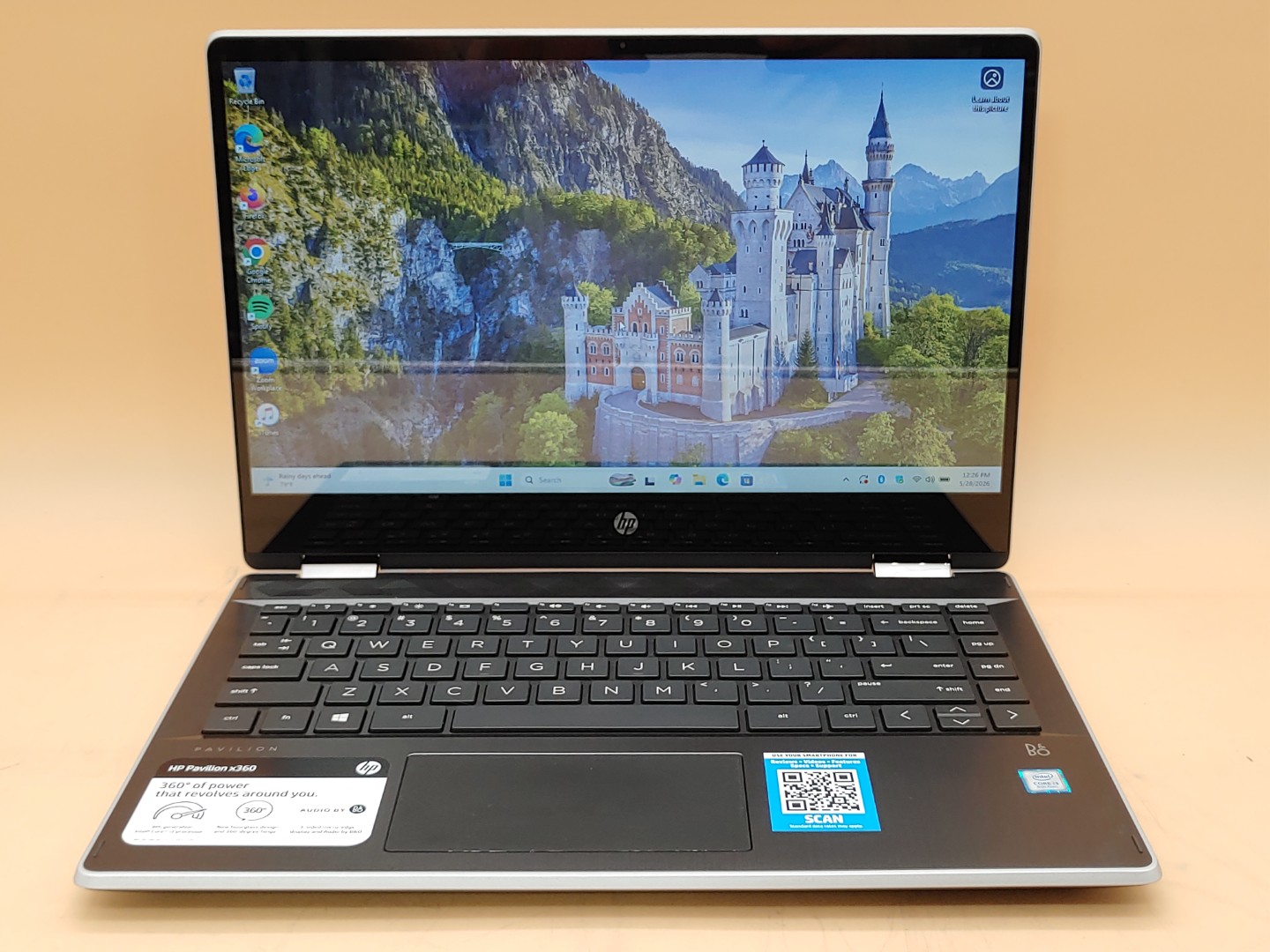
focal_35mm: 44
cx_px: 635
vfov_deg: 32.9
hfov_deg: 42.9
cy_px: 476
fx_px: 1614
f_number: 1.8
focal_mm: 4.36
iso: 50
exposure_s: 1/69
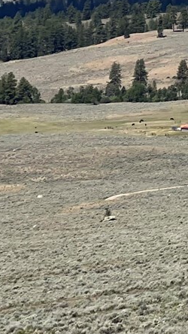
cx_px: 526
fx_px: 2223
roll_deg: -1.9
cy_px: 2
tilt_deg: -4.5
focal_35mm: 251
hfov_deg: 4.7
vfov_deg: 8.5
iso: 20
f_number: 2.2
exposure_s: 1/1647
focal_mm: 7.5
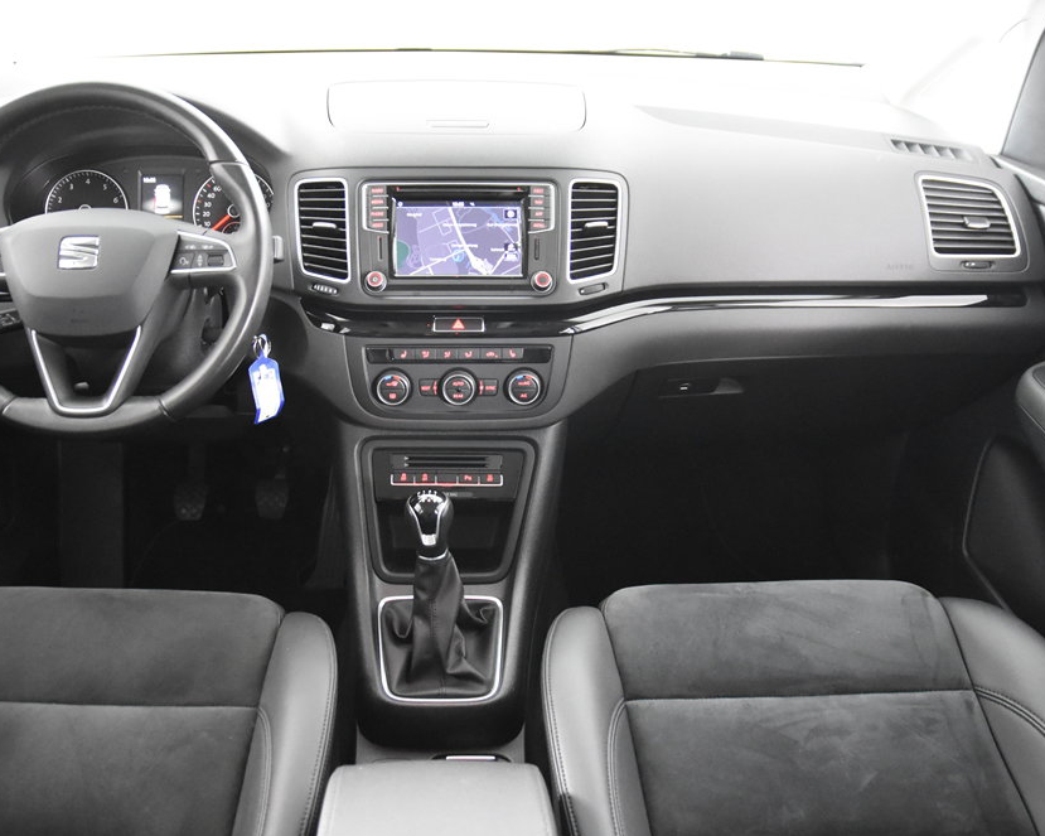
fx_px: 915
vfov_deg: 49.1
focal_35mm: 30
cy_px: 423
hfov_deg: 59.2
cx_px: 446
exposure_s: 1/25
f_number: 2.8
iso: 6400
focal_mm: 17
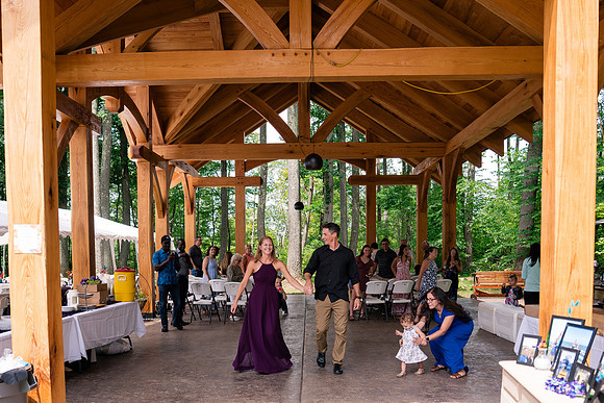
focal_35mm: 37
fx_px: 614
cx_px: 284
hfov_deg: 52.4
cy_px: 295
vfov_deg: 35.7
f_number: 2.8
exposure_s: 1/1000
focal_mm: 24
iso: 400
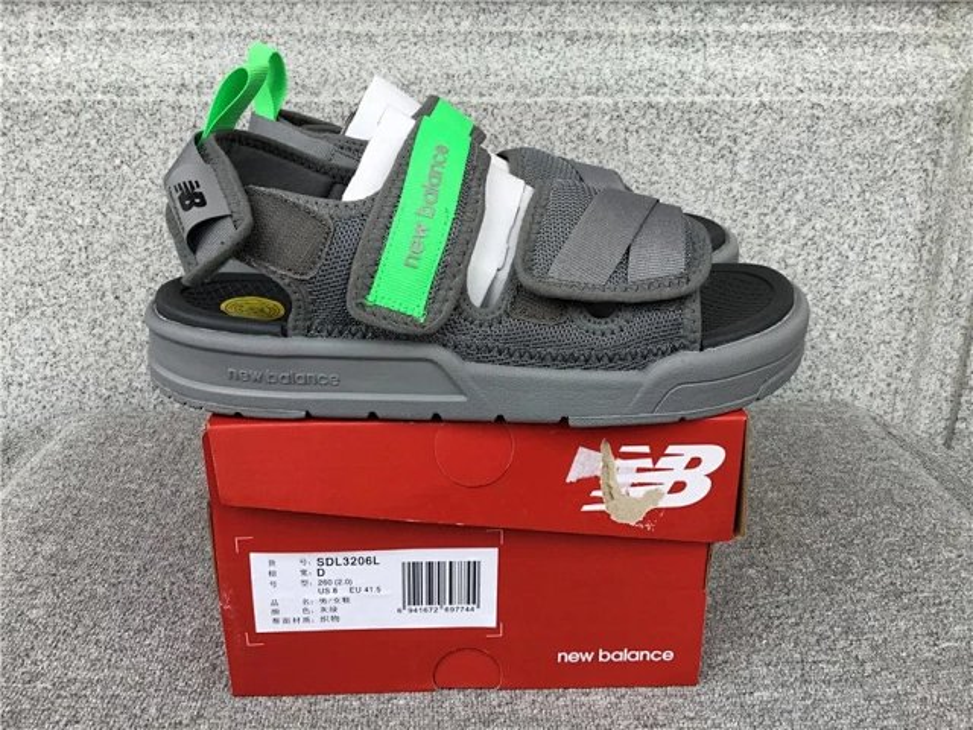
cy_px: 365
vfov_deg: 45.4
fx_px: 871
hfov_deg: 58.4
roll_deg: +0.2
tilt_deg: -20.3
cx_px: 486
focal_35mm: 31
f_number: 2.4
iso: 32
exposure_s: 1/50
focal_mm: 3.3
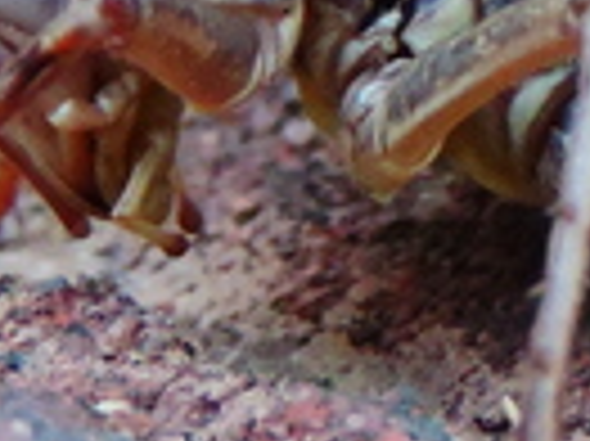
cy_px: -306
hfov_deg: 5.0
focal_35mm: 390
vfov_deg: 3.8
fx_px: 6641
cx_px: 1106
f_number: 3.7
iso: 800
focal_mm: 10.7
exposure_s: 1/13
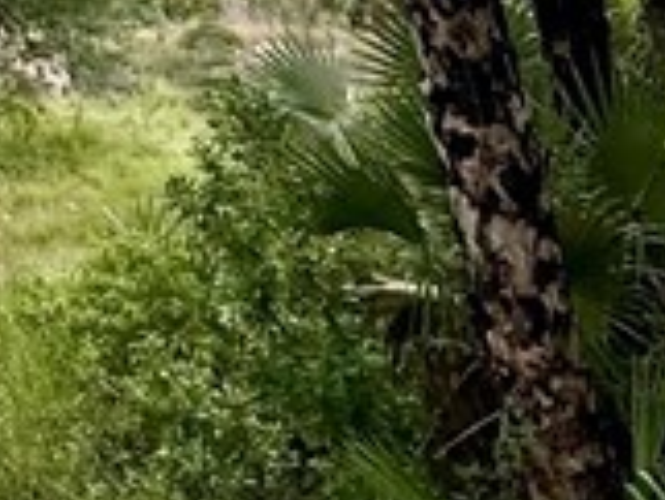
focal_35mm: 89
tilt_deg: +8.5
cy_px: -405
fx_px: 1711
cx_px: -475
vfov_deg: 14.6
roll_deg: +1.8
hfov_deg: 18.2
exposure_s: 1/189
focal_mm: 2.22
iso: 40
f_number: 2.2
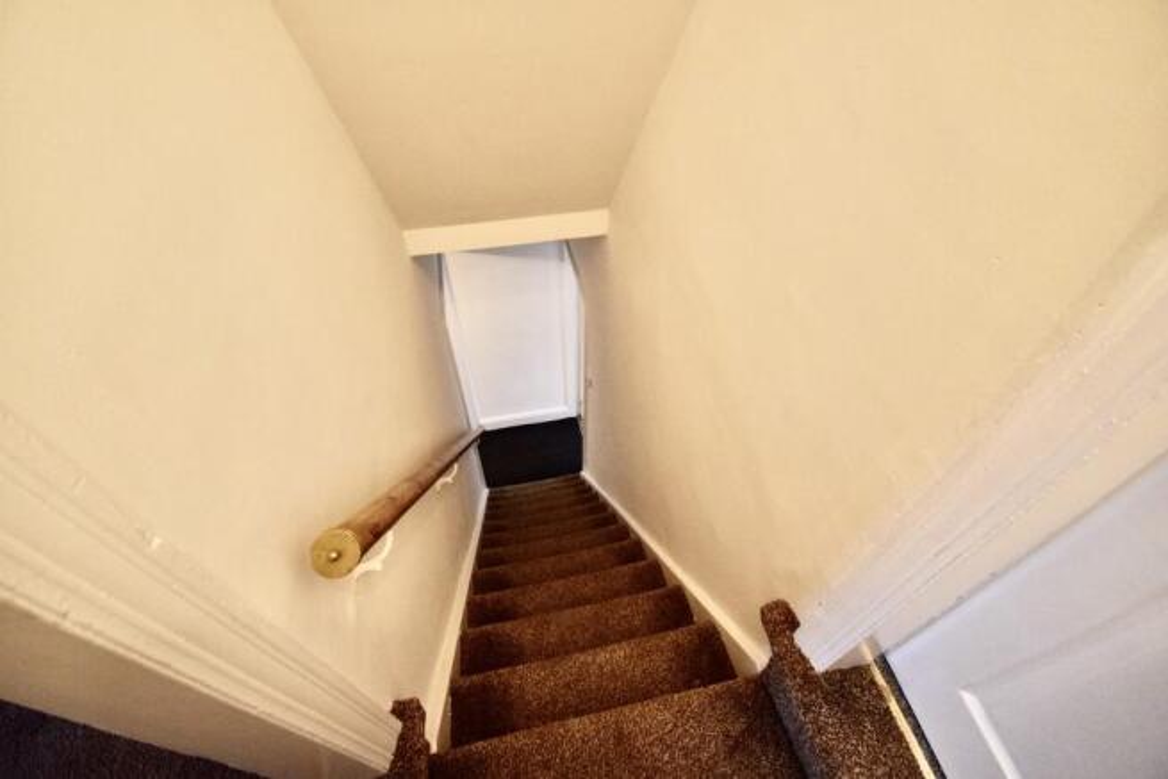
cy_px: 390
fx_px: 487
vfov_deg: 77.4
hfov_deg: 100.4
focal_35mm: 15
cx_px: 584
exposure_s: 1/60
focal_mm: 10
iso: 2800
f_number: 4.5
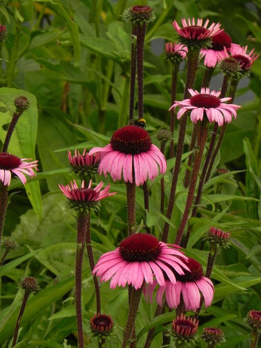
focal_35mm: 247
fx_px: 2483
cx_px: 130
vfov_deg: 8.0
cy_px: 174
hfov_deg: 6.0
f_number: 5
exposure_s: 1/500
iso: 160
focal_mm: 44
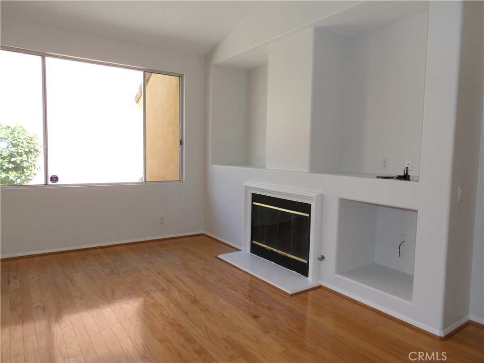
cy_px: 182
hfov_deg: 73.9
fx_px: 322
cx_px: 242
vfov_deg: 58.9
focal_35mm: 23
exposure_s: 1/38
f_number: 4.1
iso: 100
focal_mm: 4.2
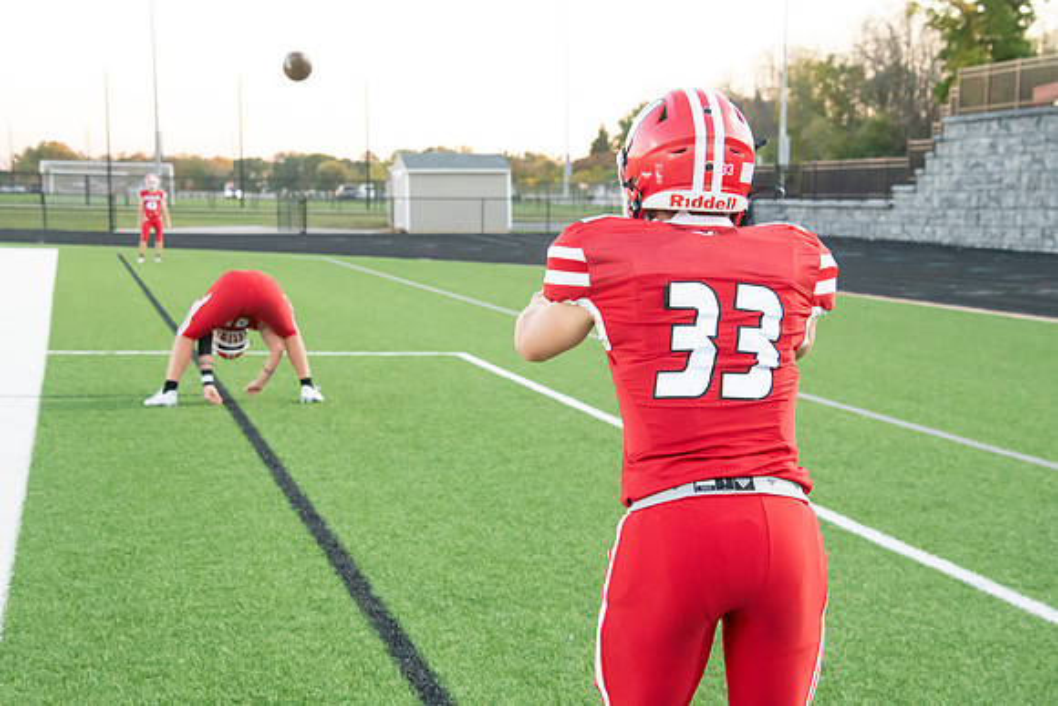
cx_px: 529
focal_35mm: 82
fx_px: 2410
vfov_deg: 16.7
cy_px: 353
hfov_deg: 24.8
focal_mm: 82
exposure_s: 1/250
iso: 8000
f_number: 9
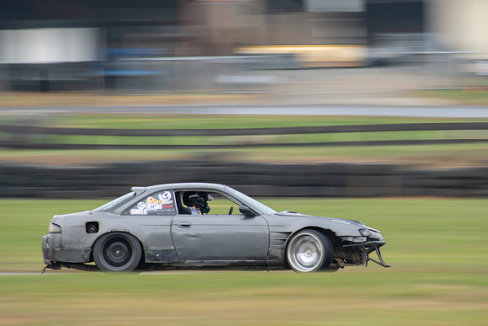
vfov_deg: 3.1
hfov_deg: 4.6
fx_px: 6101
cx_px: 244
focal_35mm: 450
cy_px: 163
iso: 100
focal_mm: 300
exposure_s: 1/25
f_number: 11
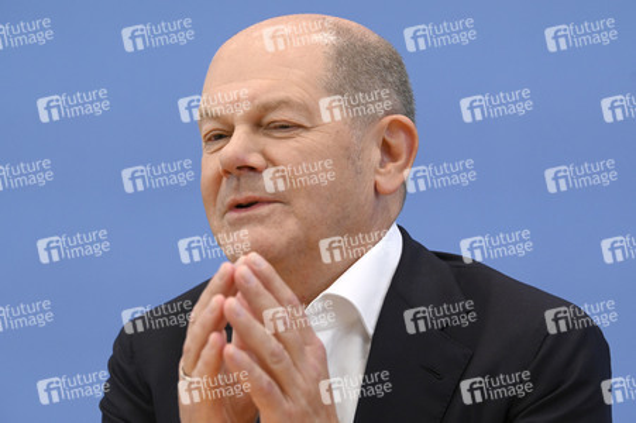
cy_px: 212
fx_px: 2471
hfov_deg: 14.7
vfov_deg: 9.8
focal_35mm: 140
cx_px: 318
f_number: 5
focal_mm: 140
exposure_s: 1/1000
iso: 3200
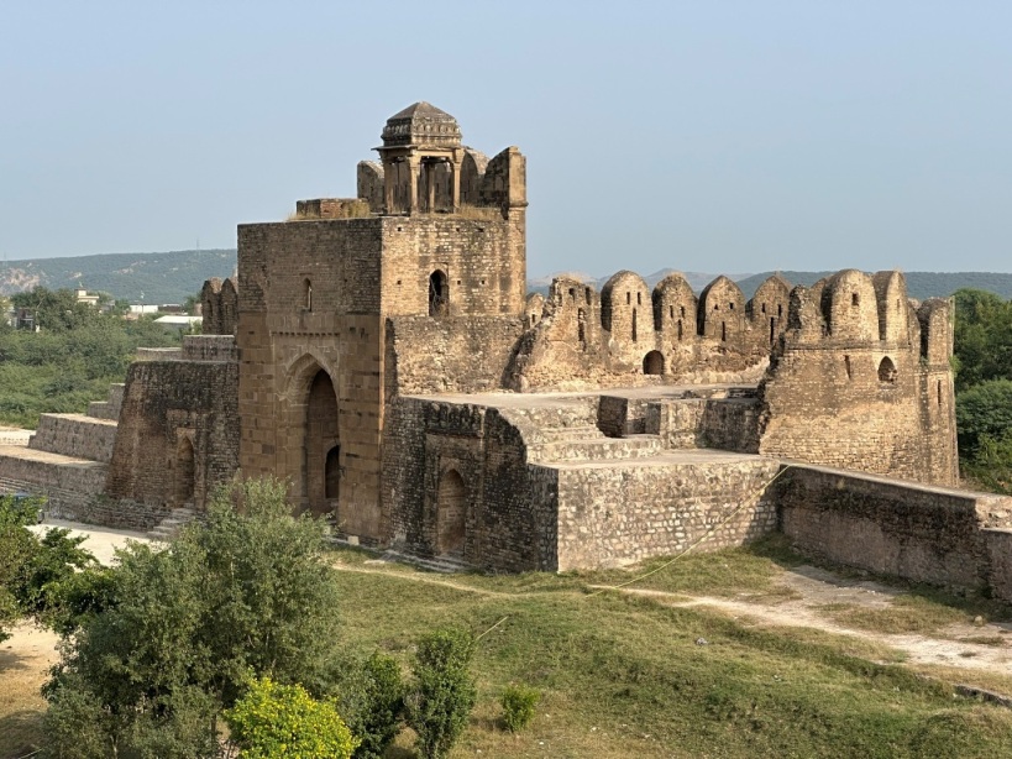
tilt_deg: -2.3
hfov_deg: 25.3
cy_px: 380
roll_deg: -0.9
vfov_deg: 19.1
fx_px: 2251
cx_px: 506
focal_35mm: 77
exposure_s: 1/570
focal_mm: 9
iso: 32
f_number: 2.8
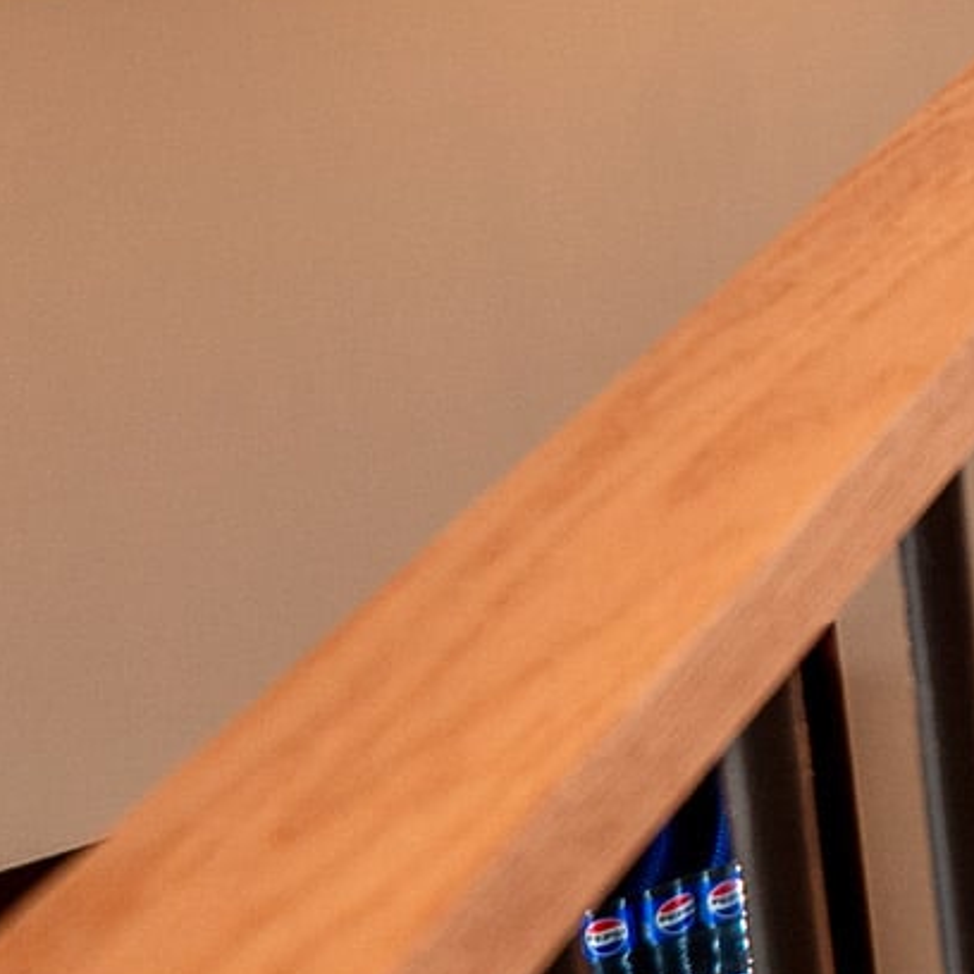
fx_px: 3183
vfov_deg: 16.0
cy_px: -470
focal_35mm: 100
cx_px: 2960
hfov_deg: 11.0
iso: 125
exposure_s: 1/100
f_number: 4
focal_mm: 16
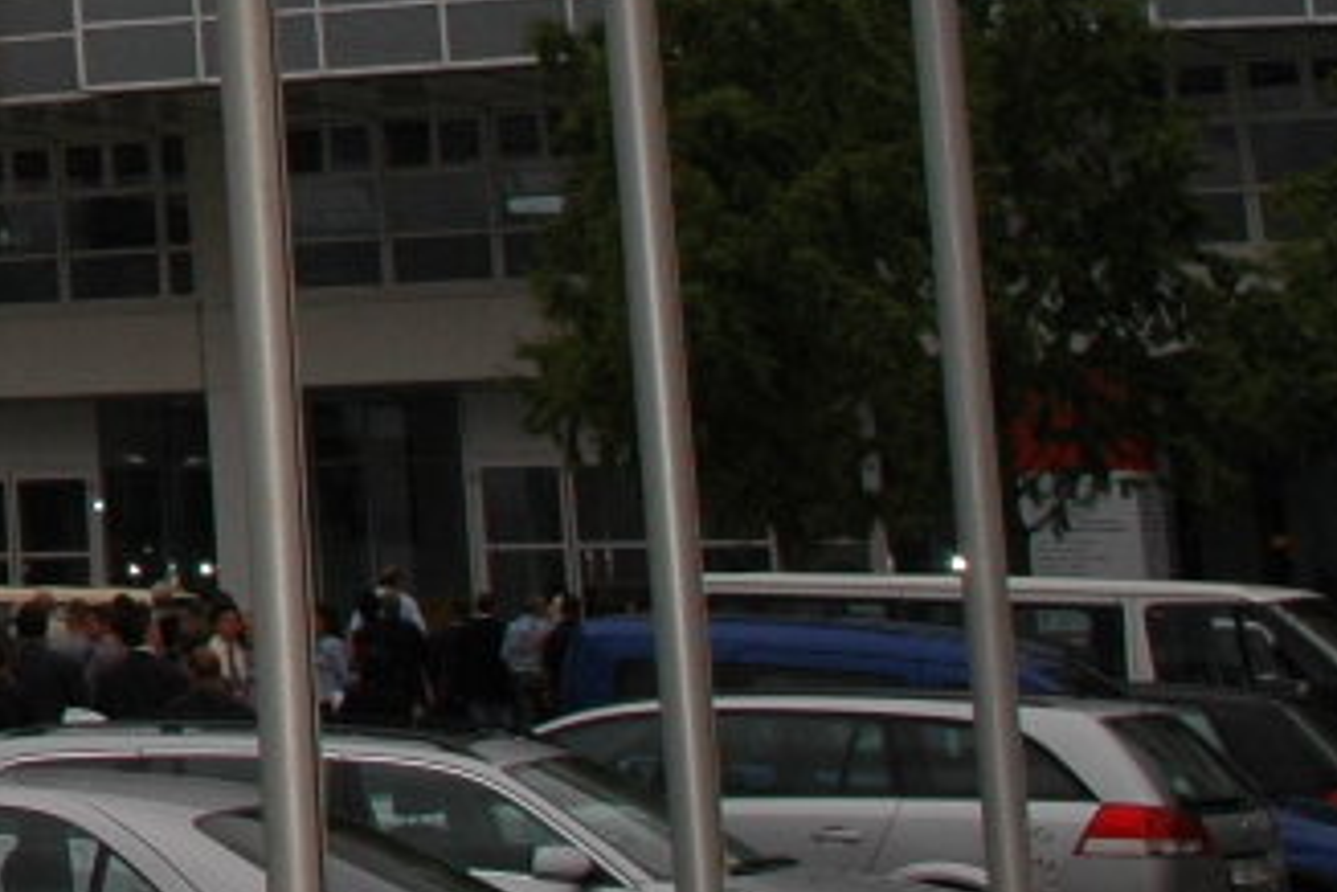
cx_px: -1709
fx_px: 4605
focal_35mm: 124
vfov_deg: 10.6
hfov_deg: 13.1
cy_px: -565
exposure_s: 1/400
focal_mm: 18
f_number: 10
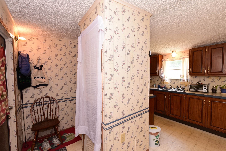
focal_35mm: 15
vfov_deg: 77.3
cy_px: 79
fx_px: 94
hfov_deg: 100.3
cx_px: 119
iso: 800
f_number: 6.3
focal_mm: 14
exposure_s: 1/60
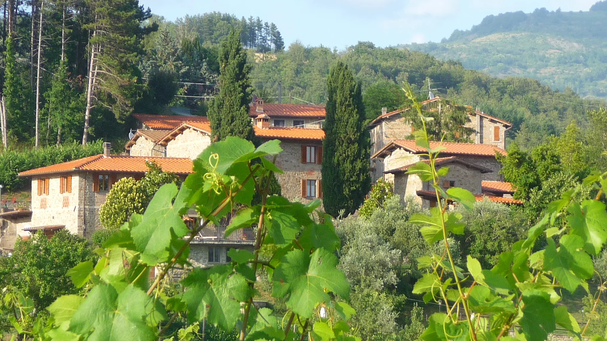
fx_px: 2623
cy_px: 152
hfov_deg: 13.2
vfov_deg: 7.4
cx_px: 303
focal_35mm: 163
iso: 100
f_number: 4.7
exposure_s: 1/200
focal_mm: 15.2
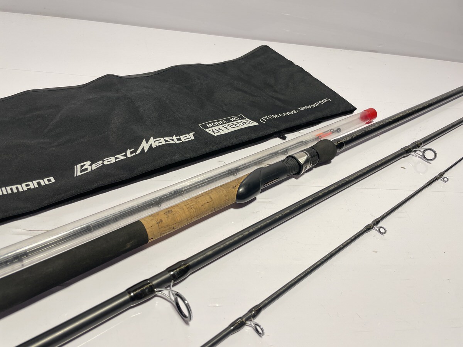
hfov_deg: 67.3
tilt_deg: -37.7
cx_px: 232
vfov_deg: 53.1
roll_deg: -9.2
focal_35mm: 26
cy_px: 174
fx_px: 348
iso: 32
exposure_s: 1/252
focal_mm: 4.2
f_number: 1.6
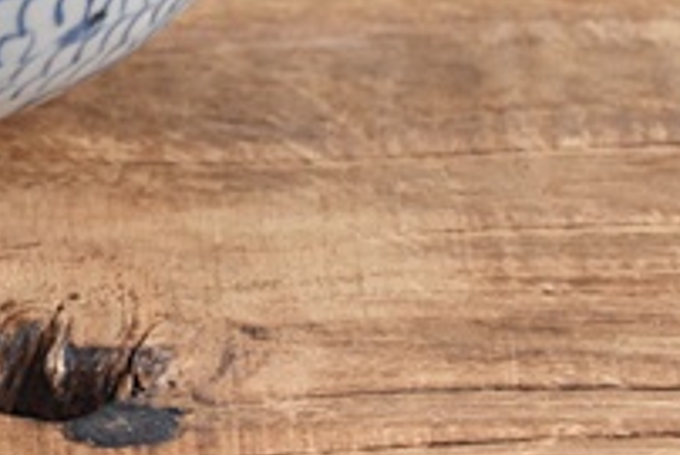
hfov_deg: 6.3
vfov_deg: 4.2
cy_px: -345
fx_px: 6162
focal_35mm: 326
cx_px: -246
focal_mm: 55
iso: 200
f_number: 5.6
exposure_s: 1/3
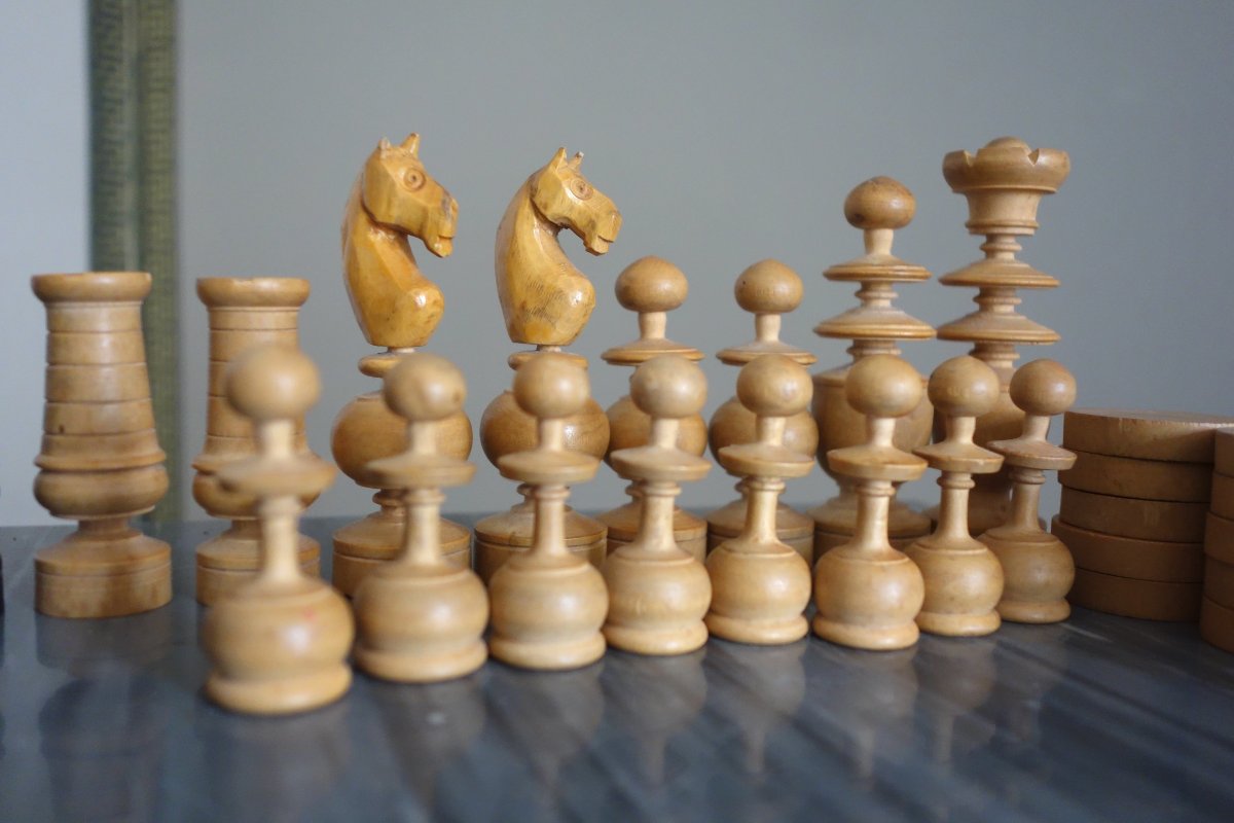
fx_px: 1200
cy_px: 412
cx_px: 617
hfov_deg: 54.4
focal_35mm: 35
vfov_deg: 37.9
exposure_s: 1/30
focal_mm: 12.94
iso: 800
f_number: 2.8
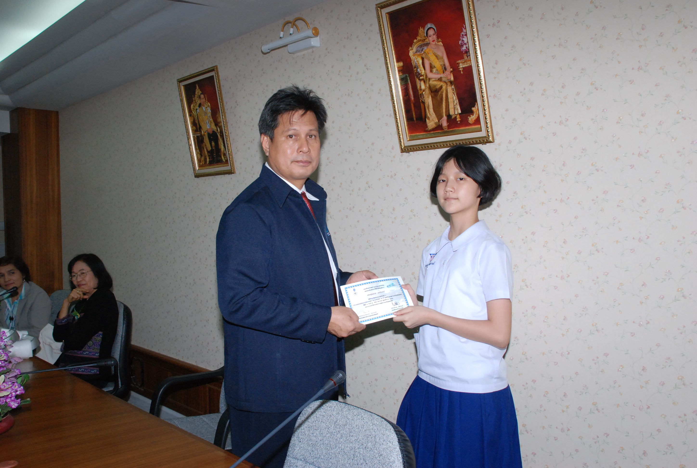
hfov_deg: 57.1
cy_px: 234
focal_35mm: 33
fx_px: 640
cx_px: 348
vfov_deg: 40.1
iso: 1000
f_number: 8
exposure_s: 1/200
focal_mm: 22
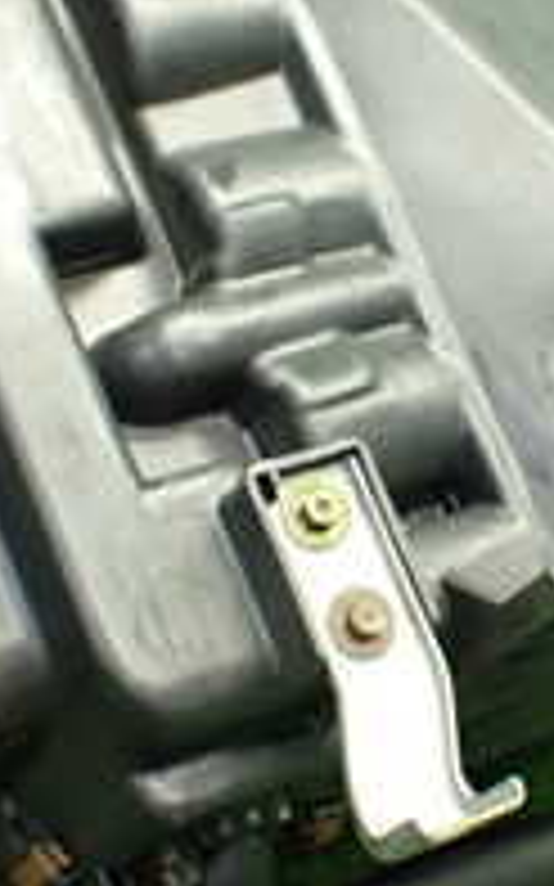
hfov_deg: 13.4
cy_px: 463
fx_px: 2345
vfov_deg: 21.4
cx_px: 441
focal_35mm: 97
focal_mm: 5.4
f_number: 2.3
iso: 800
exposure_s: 1/80
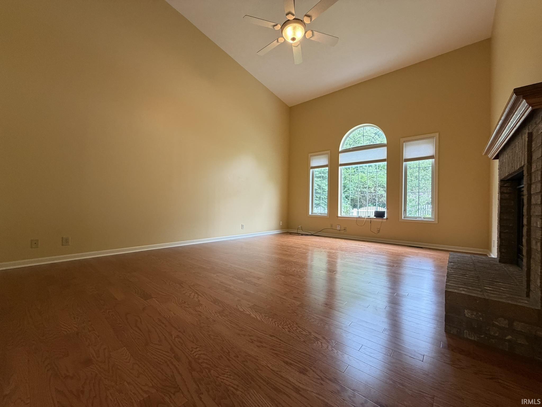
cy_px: 204
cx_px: 271
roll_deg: +0.1
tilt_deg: +0.3
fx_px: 219
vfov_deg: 85.7
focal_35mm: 14
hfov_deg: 102.1
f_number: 2.2
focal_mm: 2.22
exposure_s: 1/60
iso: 250
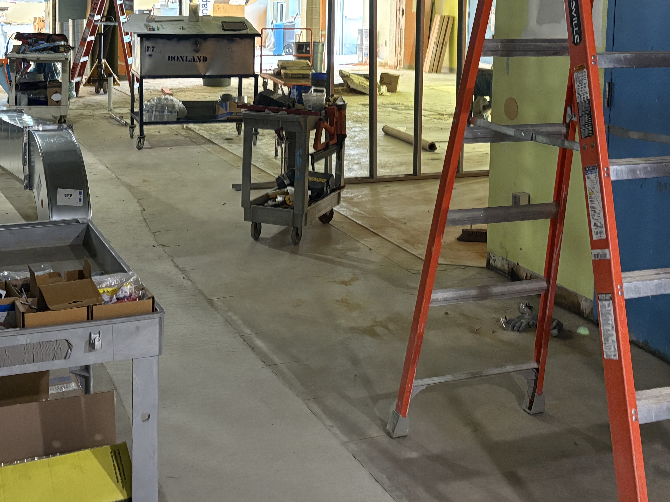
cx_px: 276
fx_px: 968
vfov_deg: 28.2
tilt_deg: -3.8
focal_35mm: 50
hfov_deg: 38.1
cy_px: 65
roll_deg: -1.1
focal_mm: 5.96
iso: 500
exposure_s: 1/60
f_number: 1.6
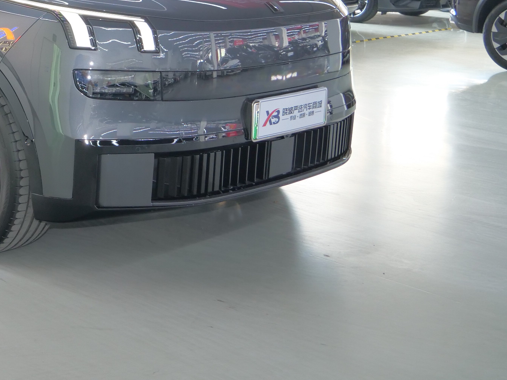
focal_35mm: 66
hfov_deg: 28.0
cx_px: 25
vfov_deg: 21.7
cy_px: 31
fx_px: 967
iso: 800
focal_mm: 17
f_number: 3.8
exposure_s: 1/15
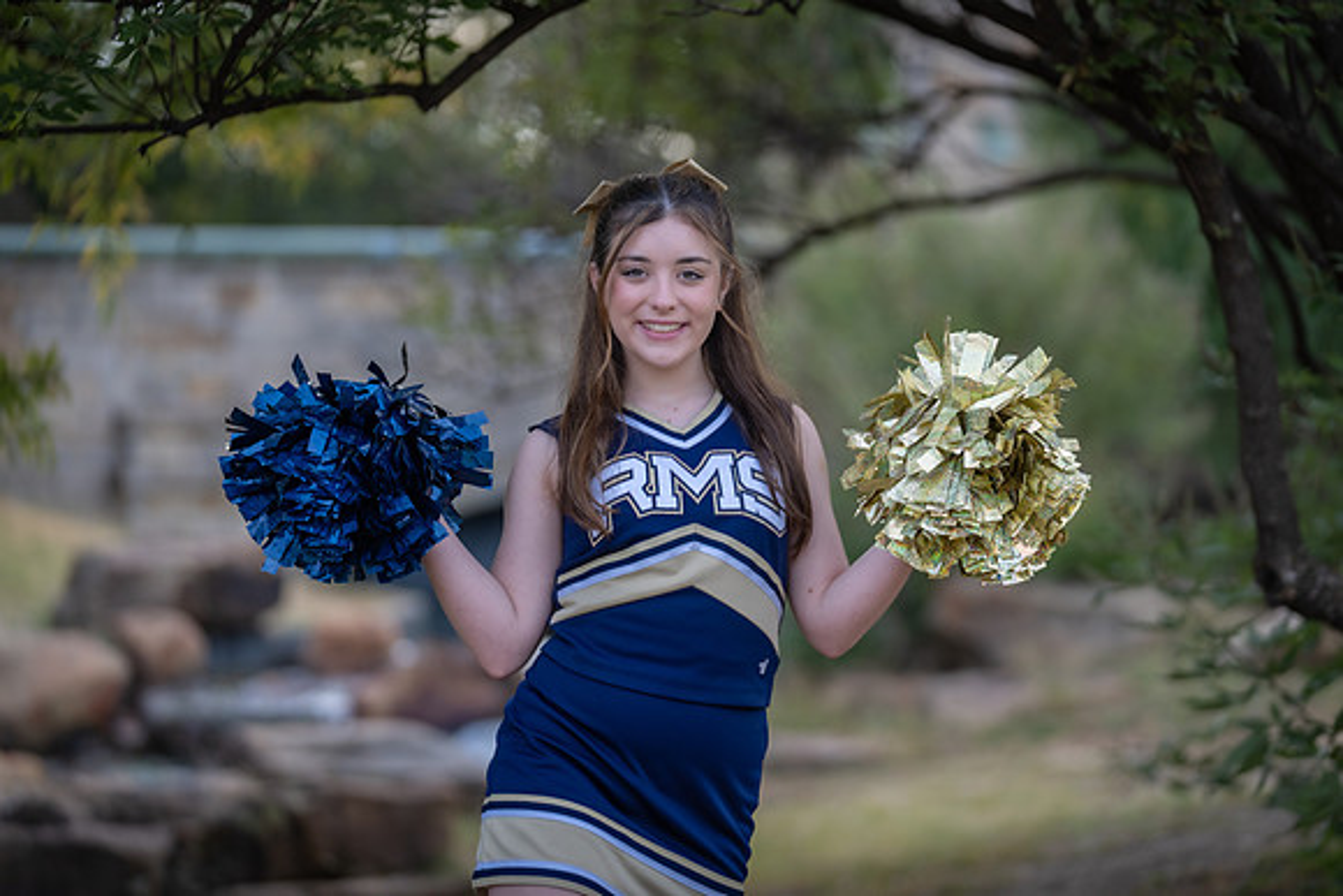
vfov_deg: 10.7
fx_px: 4786
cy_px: 448
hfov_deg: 16.0
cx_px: 672
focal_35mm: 128
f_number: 2.8
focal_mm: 125
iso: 160
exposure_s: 1/320
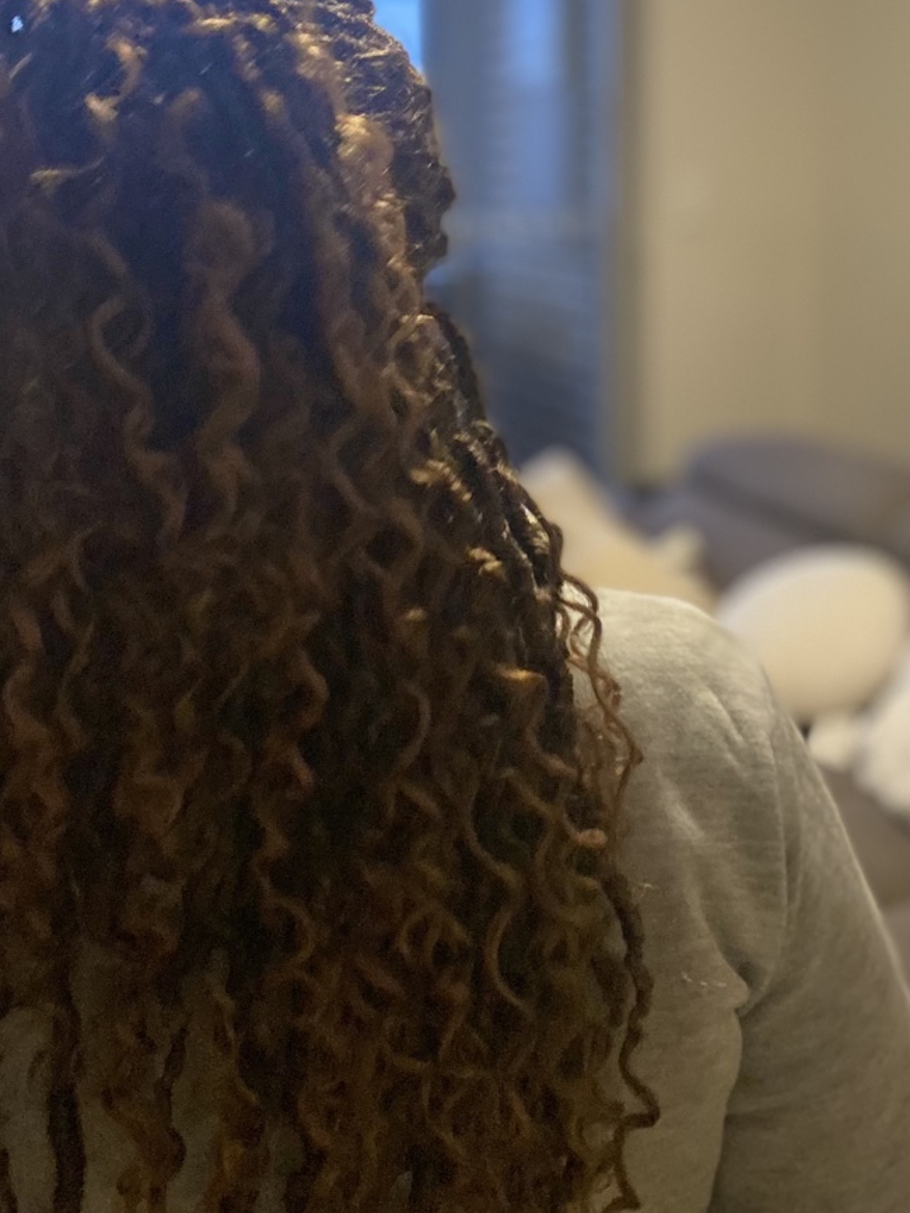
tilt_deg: -7.0
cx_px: 378
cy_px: 354
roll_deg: +1.7
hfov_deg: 34.3
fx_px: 1473
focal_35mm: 42
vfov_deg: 43.8
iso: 640
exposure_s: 1/37
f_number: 1.8
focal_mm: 4.25
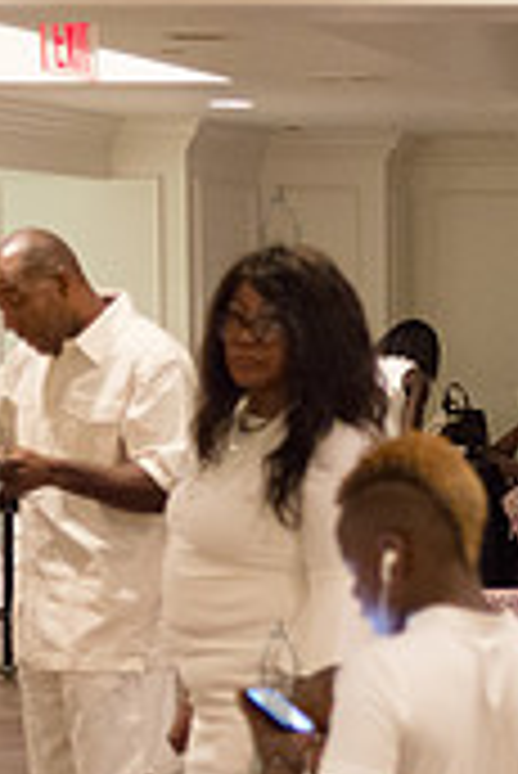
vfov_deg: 17.3
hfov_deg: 11.0
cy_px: 479
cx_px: 856
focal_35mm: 118
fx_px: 2542
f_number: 2
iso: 4000
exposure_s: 1/200
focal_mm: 35
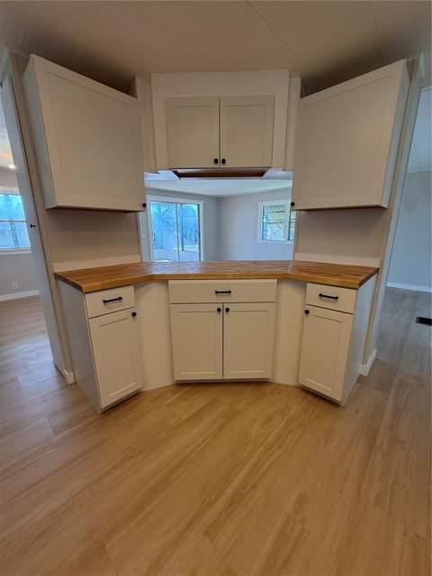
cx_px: 216
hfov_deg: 85.7
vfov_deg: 102.1
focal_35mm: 14
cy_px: 288
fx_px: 233
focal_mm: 2.22
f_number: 2.2
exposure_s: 1/120
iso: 80
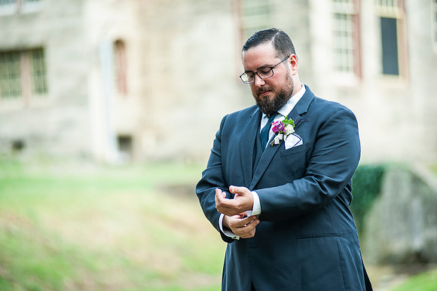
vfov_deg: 7.4
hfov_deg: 11.1
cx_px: 218
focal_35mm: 185
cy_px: 146
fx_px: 2244
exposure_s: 1/400
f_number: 2.8
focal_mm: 185
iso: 200
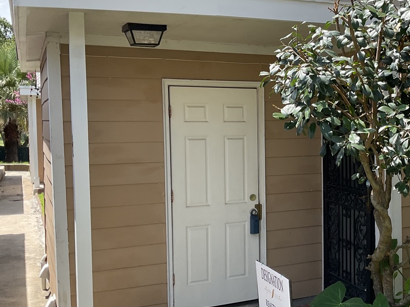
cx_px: 334
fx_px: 580
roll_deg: +0.2
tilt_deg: -1.0
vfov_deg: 29.7
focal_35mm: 49
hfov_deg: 37.4
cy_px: 158
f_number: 1.8
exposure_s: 1/540
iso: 16
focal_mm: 3
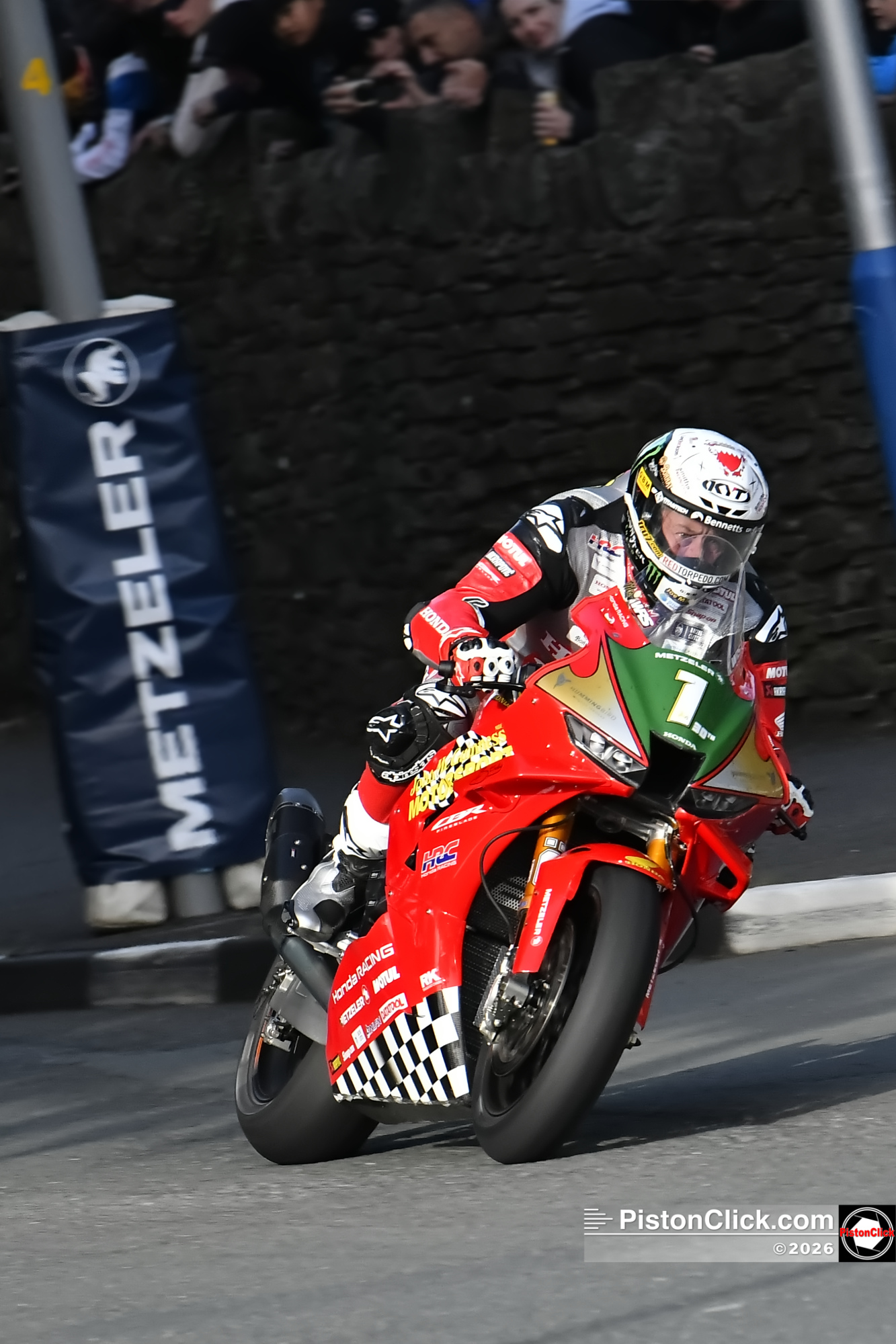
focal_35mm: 300
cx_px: 448
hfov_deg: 4.6
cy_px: 672
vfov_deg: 6.9
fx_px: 11201
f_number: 6.3
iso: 2000
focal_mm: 200
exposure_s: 1/1000
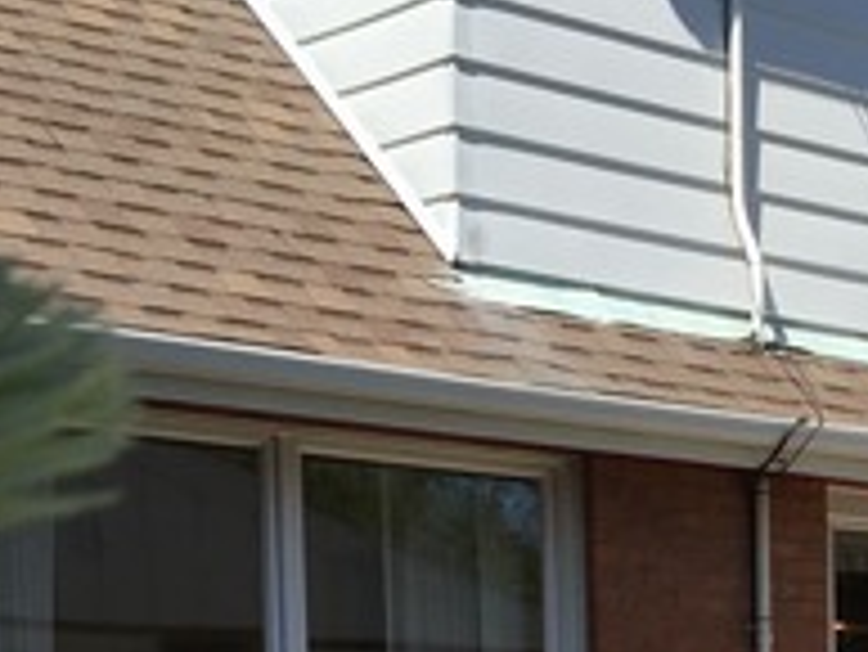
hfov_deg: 18.6
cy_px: 980
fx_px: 2409
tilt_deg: -3.9
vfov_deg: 14.4
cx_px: 1219
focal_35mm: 96
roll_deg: -0.5
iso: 32
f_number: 2.2
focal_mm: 4.15
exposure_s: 1/1980
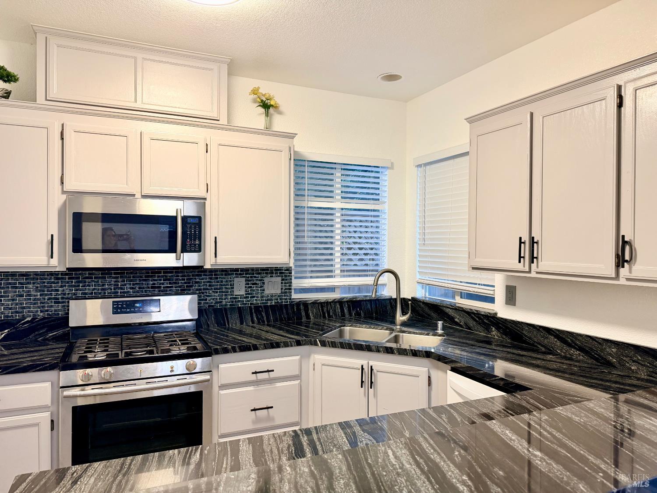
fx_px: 456
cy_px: 246
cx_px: 328
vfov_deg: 56.8
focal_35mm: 24
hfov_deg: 71.6
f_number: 1.78
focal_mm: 6.76
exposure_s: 1/60
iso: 200
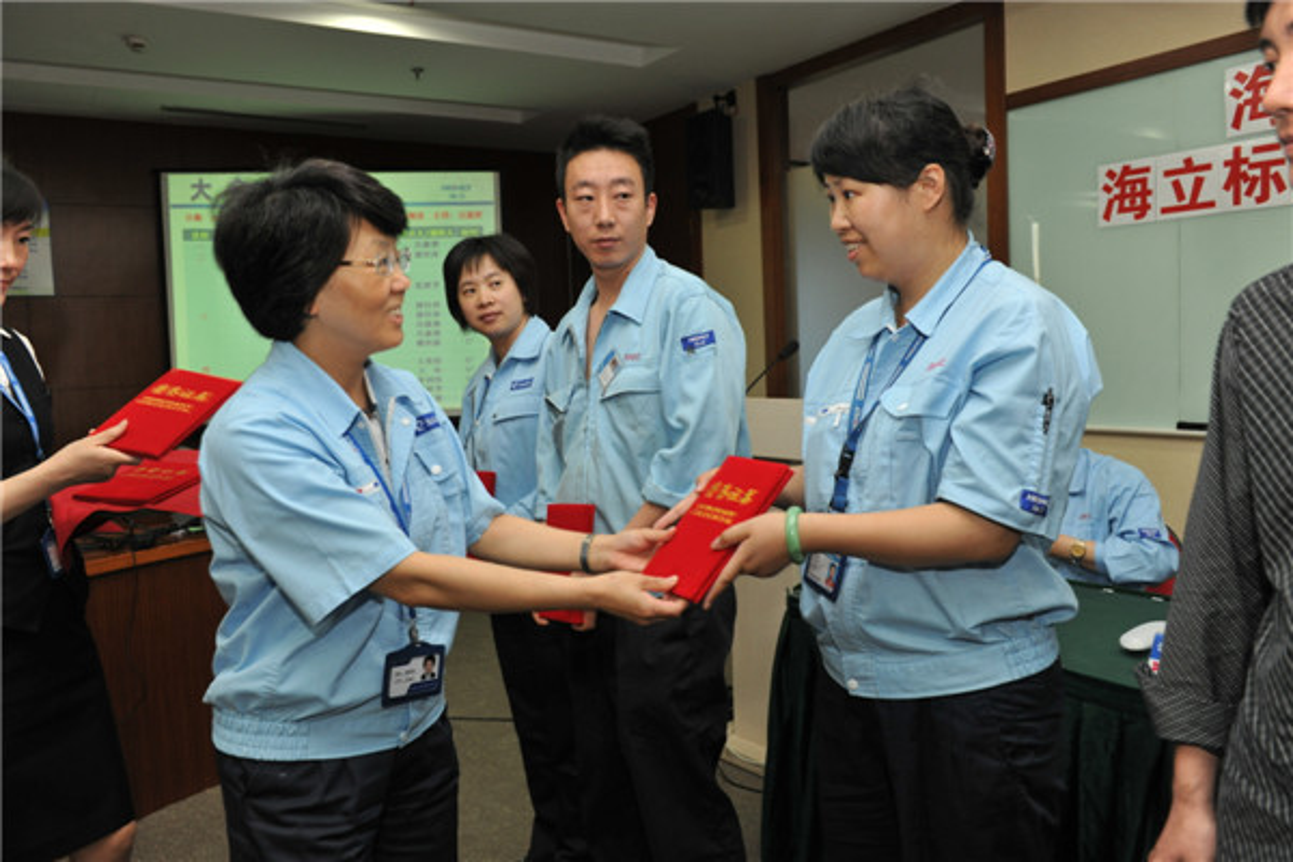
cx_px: 646
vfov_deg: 45.0
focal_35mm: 29
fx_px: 1042
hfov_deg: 63.7
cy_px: 431
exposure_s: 1/40
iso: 800
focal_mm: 29
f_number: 5.6
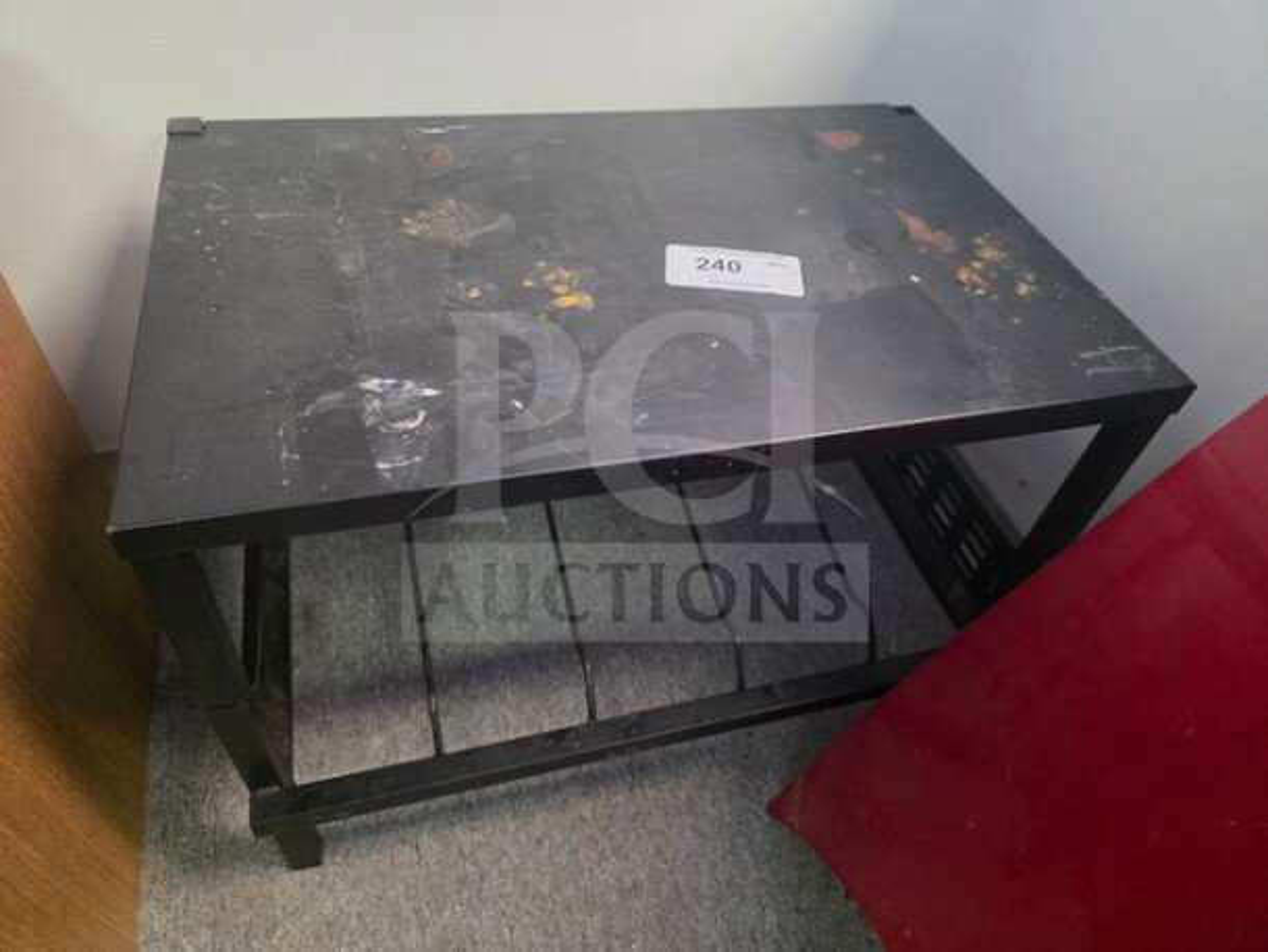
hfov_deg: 73.9
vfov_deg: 58.9
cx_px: 634
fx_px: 843
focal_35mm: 23
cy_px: 476
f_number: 1.7
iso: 1600
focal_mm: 6.3
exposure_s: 1/120
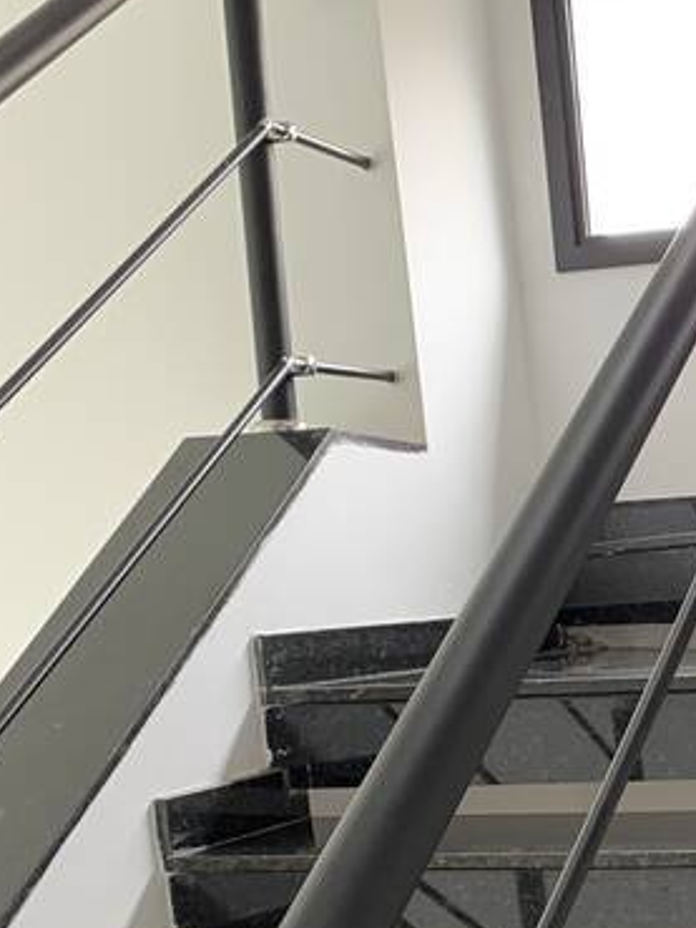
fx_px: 2036
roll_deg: +3.8
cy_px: 1117
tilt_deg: -14.3
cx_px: 882
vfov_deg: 23.4
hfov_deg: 18.2
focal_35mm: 76
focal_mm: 4.25
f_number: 1.8
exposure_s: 1/60
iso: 100
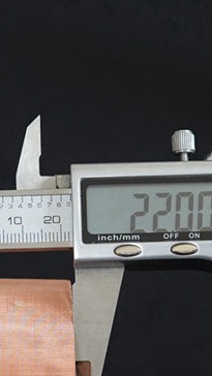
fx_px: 1188
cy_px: 342
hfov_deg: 10.2
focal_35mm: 119
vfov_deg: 17.7
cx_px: 92
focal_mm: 31
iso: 1000
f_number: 5.6
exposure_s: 1/100
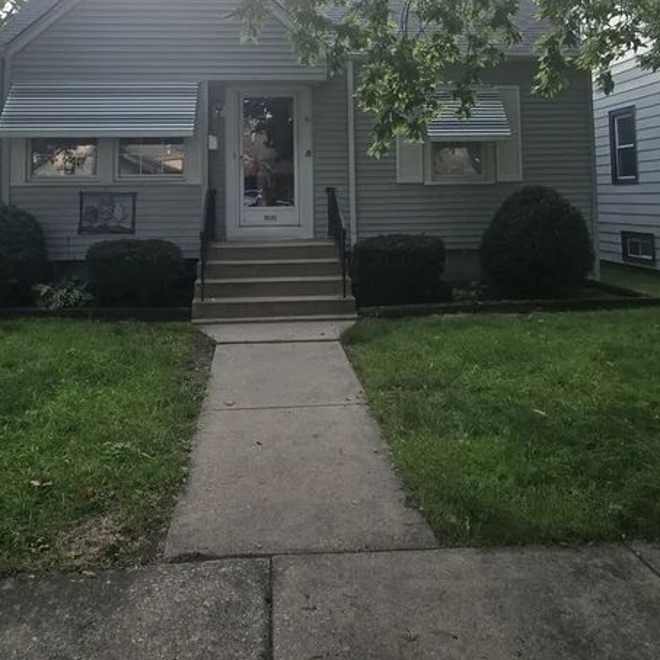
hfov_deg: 60.8
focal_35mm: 26
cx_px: 297
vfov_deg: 57.7
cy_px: 162
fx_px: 561
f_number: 2.2
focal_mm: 2.2
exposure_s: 1/611
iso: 50
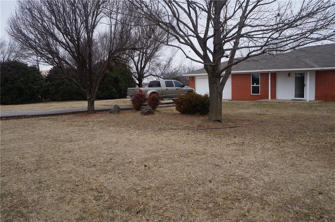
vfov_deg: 41.5
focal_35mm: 32
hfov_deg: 59.6
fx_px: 292
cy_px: 111
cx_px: 168
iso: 200
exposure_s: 1/100
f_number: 11
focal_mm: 21
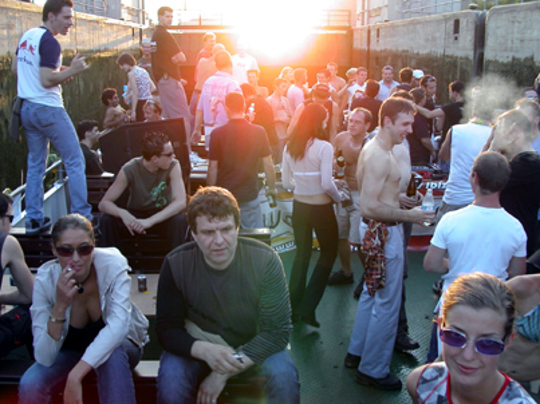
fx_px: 593
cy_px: 202
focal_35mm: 38
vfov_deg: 37.7
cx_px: 270
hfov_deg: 49.0
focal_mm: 7.8
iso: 100
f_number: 3.5
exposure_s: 1/90
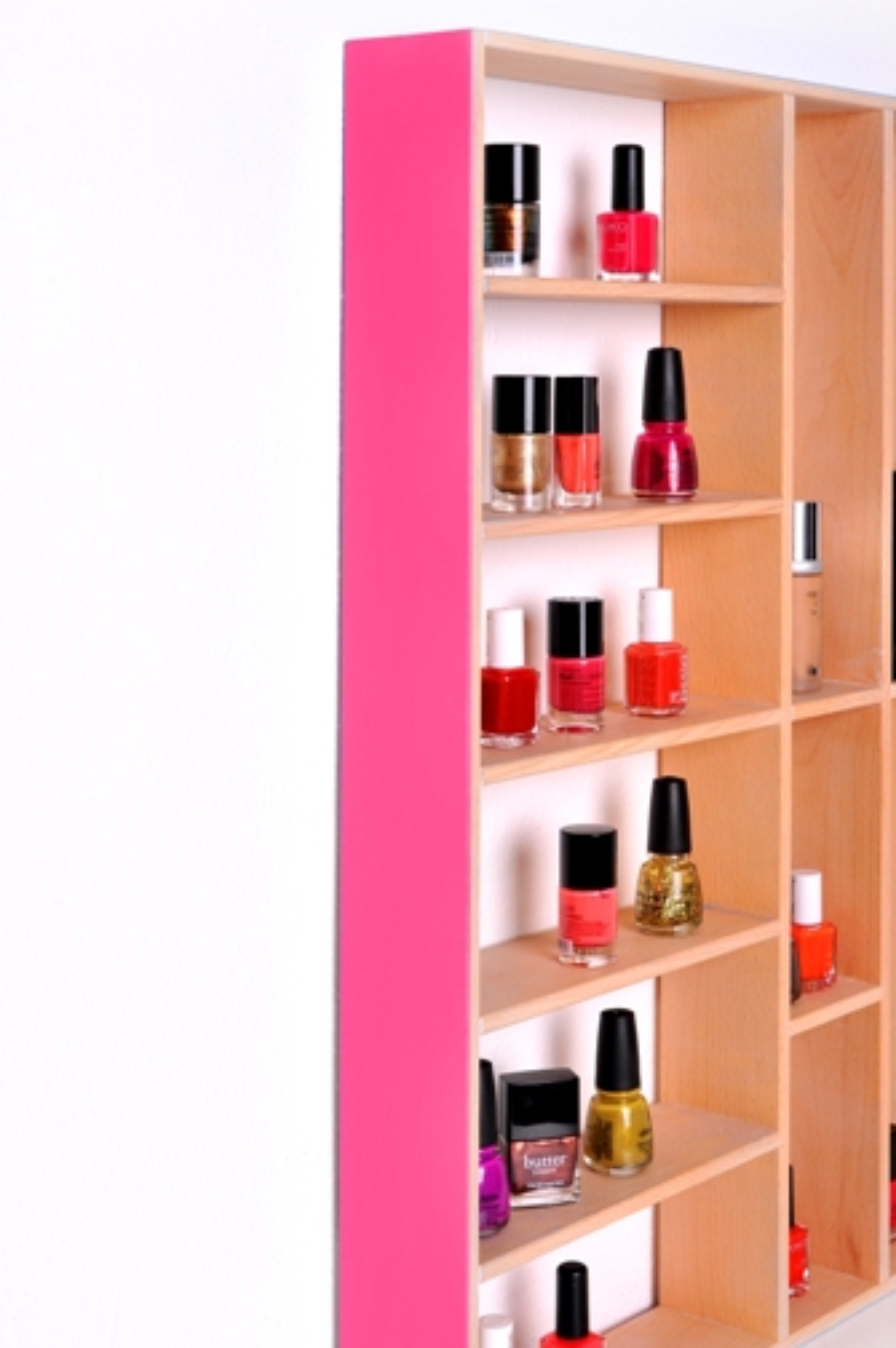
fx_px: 2282
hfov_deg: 22.2
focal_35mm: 61
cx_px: 567
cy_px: 765
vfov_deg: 32.9
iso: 200
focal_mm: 48
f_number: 16
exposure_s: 1/100
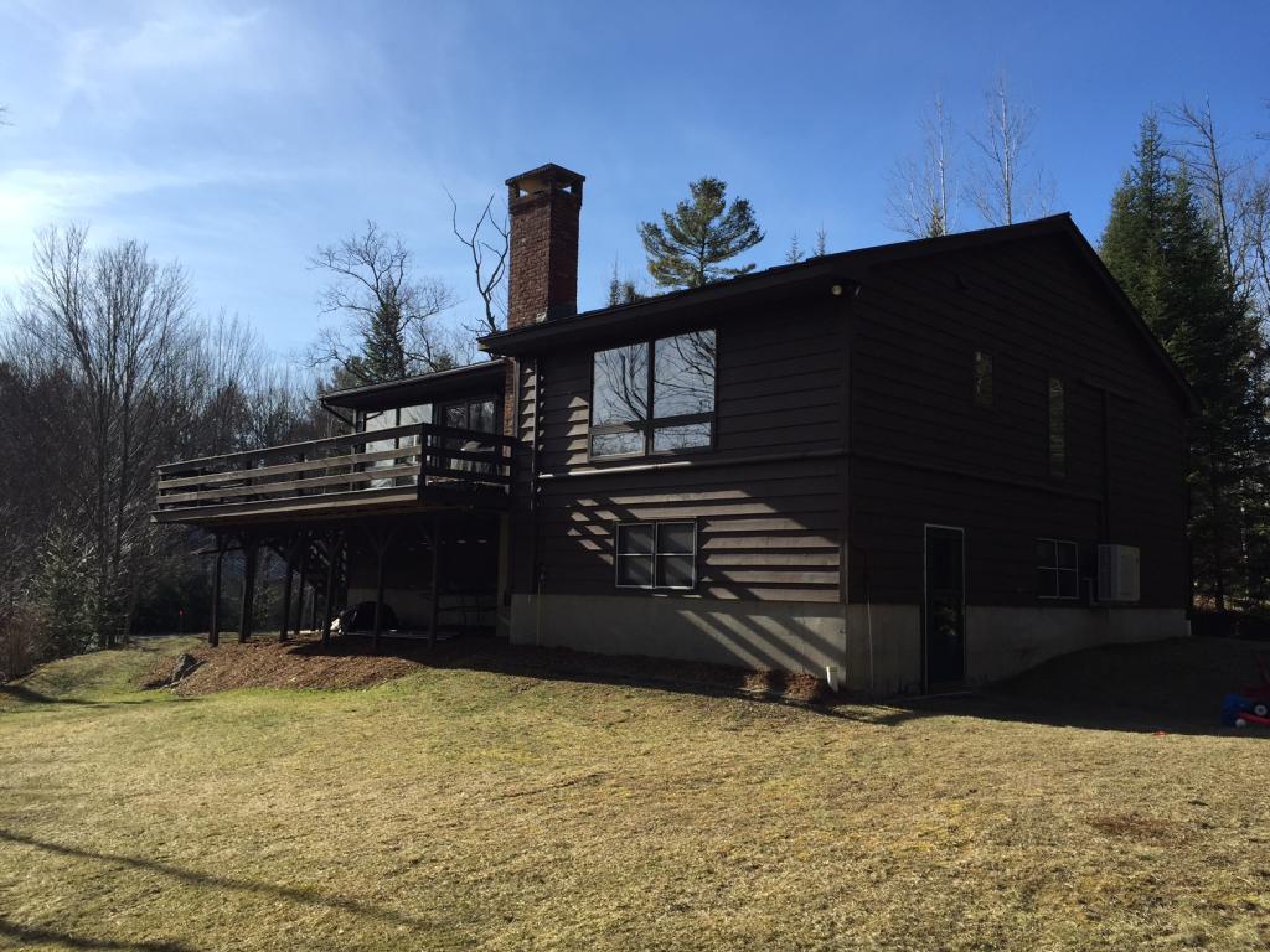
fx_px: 1064
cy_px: 476
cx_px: 635
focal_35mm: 29
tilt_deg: +5.0
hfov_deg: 61.7
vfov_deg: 48.2
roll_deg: -1.0
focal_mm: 4.15
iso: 32
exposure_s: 1/1582
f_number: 2.2
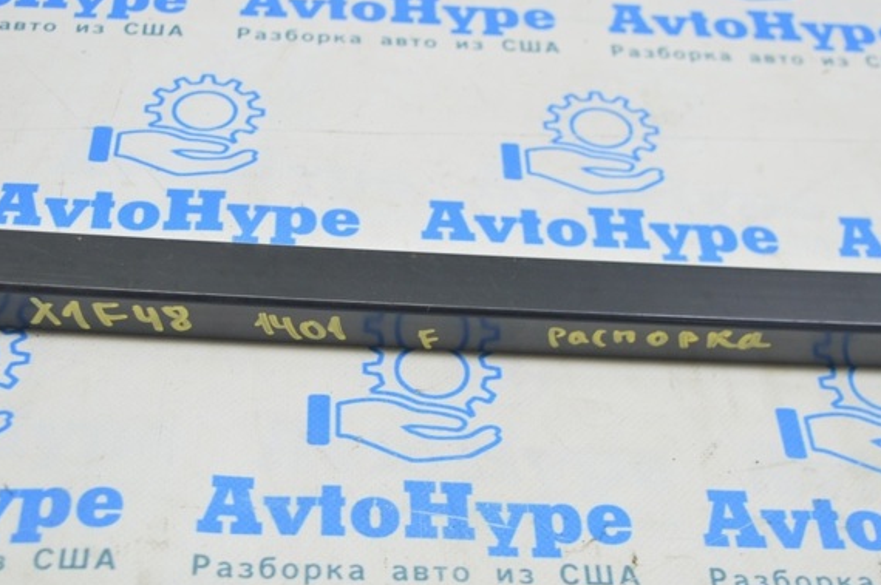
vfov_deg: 21.2
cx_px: 396
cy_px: 313
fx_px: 1565
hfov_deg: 31.4
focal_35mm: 64
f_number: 5.6
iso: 400
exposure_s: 1/20
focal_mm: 38
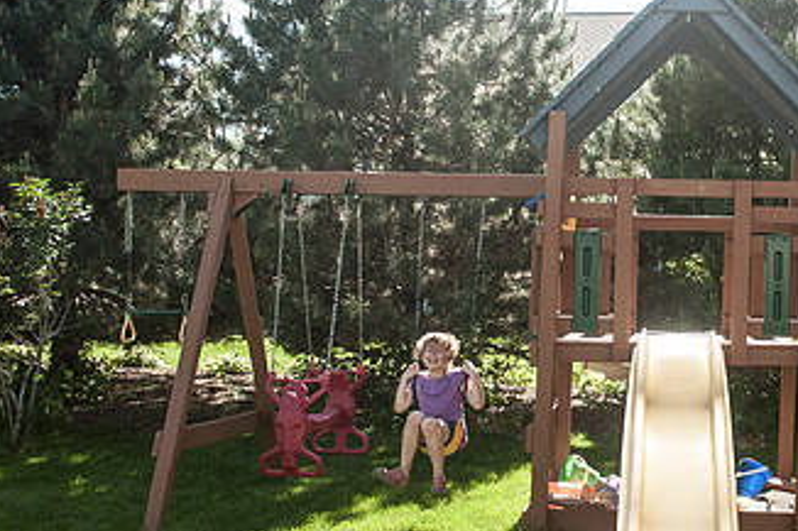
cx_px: 690
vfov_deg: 28.0
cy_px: 317
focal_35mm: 48
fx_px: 1063
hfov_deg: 38.8
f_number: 5
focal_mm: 18
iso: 400
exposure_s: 1/2000
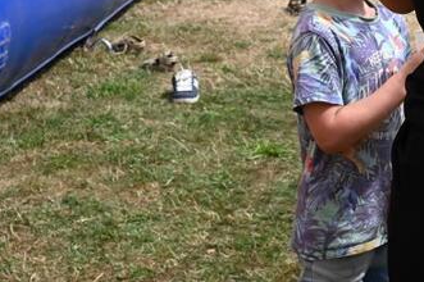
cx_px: 605
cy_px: -94
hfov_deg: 14.4
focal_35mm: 135
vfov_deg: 9.9
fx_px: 1588
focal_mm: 45
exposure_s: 1/500
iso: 640
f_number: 11
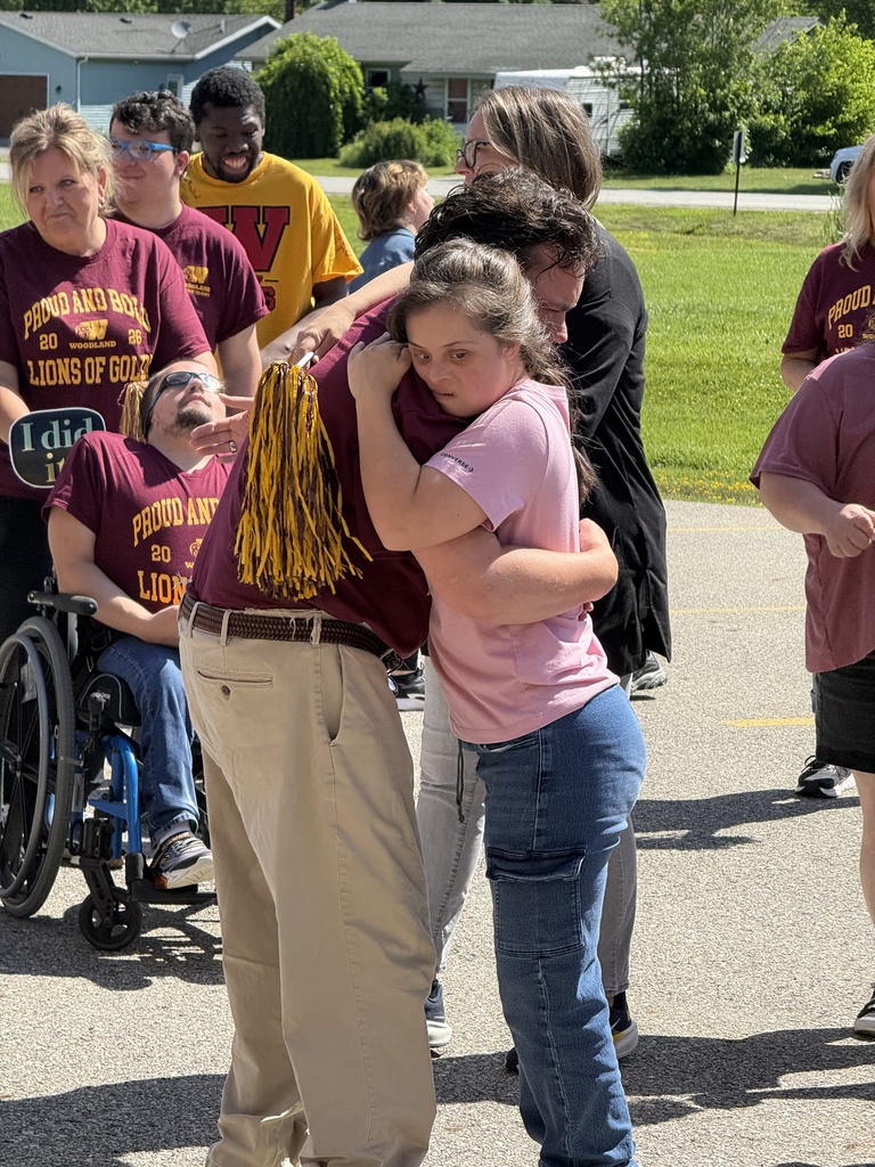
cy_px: 584
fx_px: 4044
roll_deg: -1.9
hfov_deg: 12.3
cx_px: 438
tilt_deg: -5.6
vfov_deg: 16.4
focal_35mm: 120
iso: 64
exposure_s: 1/1004
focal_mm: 15.66
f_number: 2.8
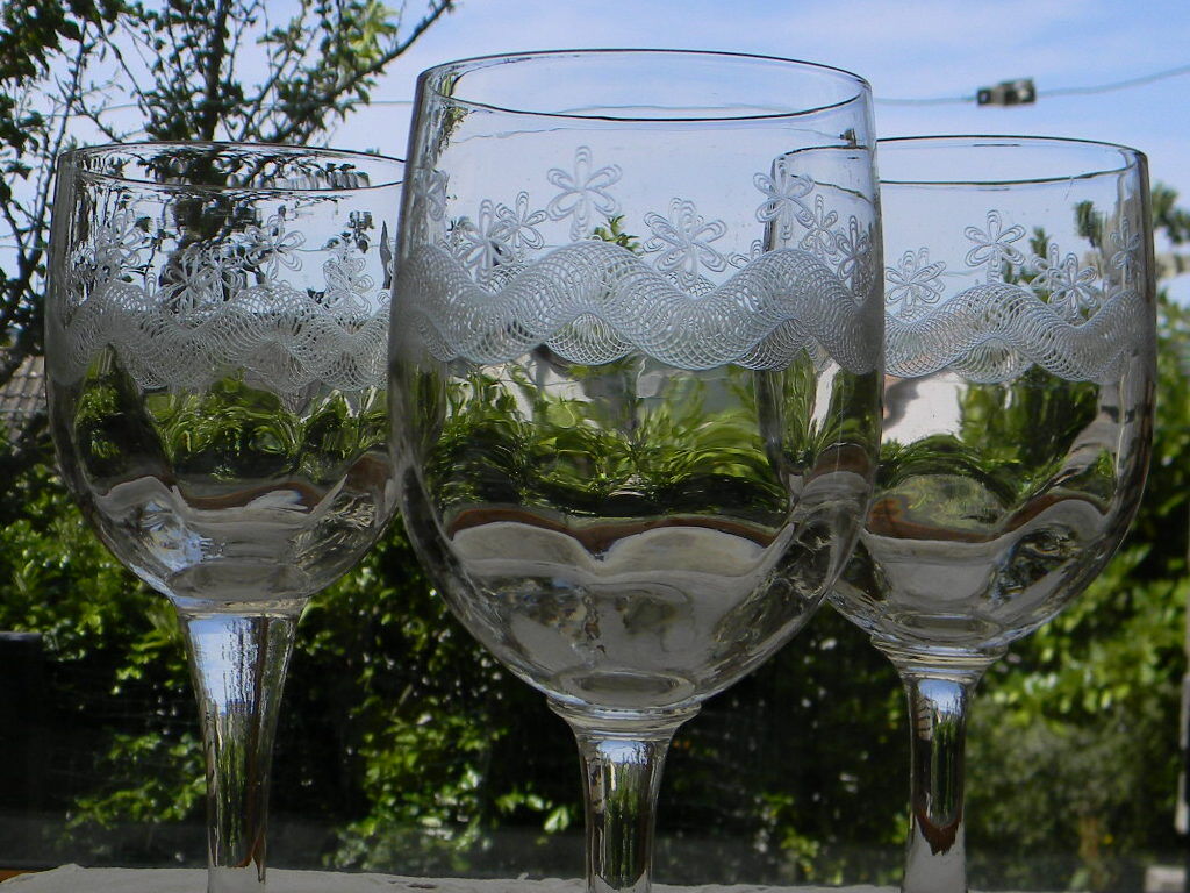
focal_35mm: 28
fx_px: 963
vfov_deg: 49.7
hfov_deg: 63.4
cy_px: 446
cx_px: 595
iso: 80
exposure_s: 1/840
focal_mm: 5
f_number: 3.5
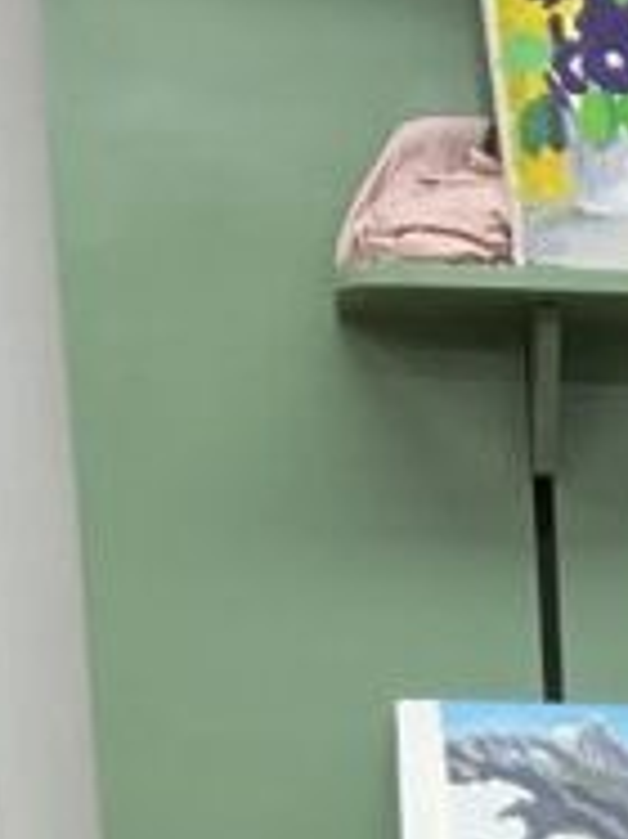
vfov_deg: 11.3
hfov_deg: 9.0
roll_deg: +0.5
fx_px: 3754
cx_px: 1296
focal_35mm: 155
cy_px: 1799
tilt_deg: -13.6
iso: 50
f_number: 1.8
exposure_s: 1/120
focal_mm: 3
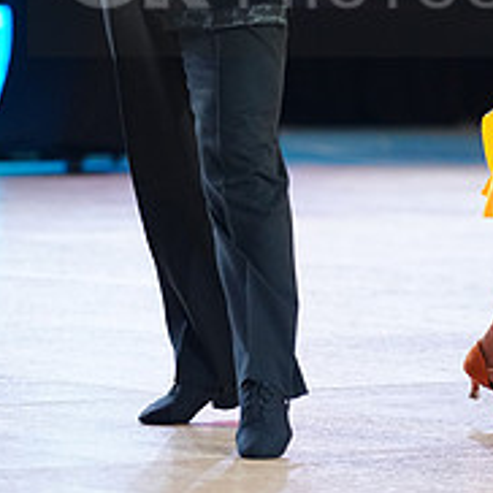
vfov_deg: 4.5
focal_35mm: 392
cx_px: 402
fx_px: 6316
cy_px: -33
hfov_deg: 4.5
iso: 2000
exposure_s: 1/400
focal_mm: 145
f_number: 2.8
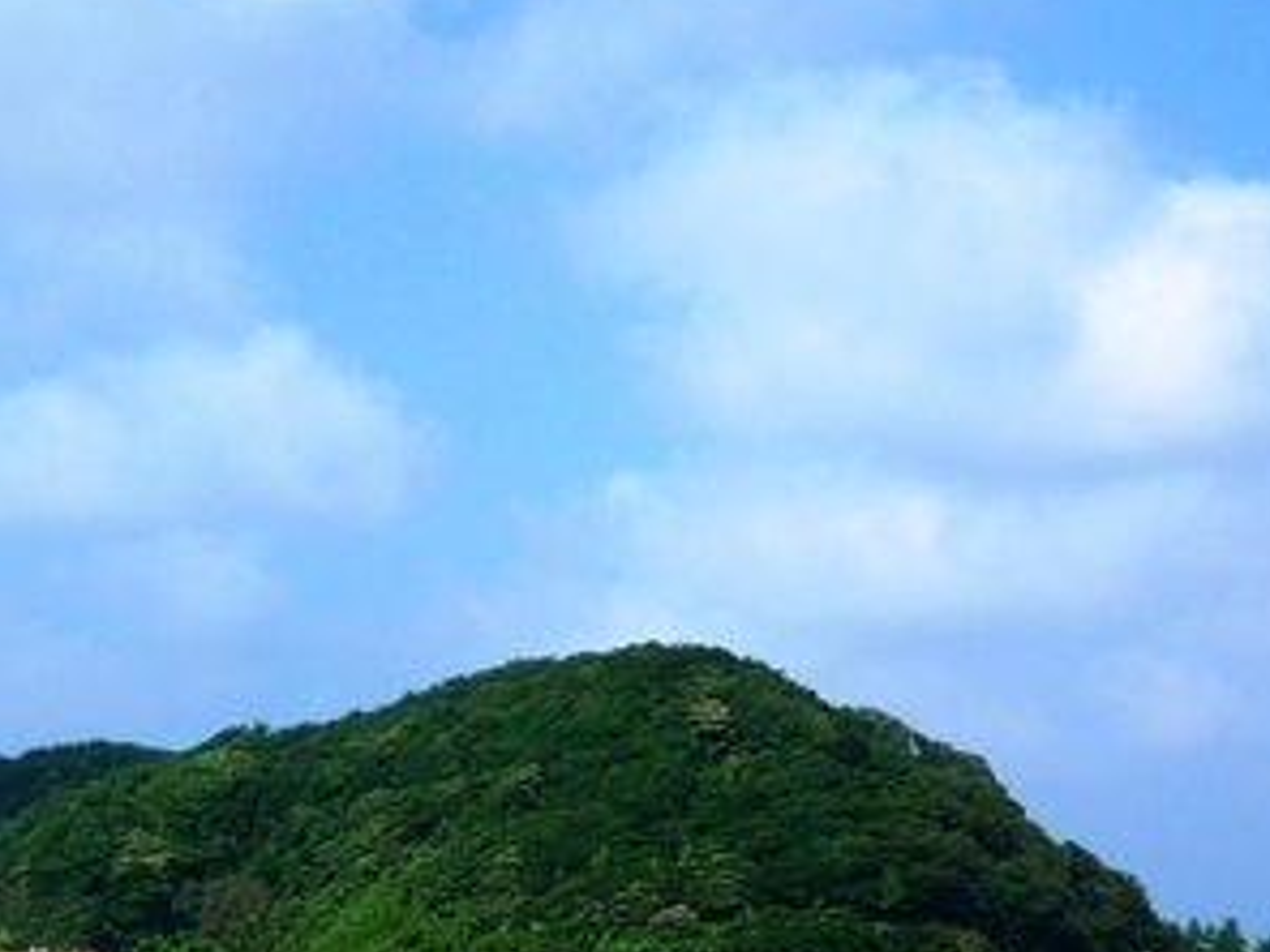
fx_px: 3632
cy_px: 1113
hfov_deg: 19.8
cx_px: 440
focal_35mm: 99
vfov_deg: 14.5
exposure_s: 1/800
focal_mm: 6.3
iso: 100
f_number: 4.5
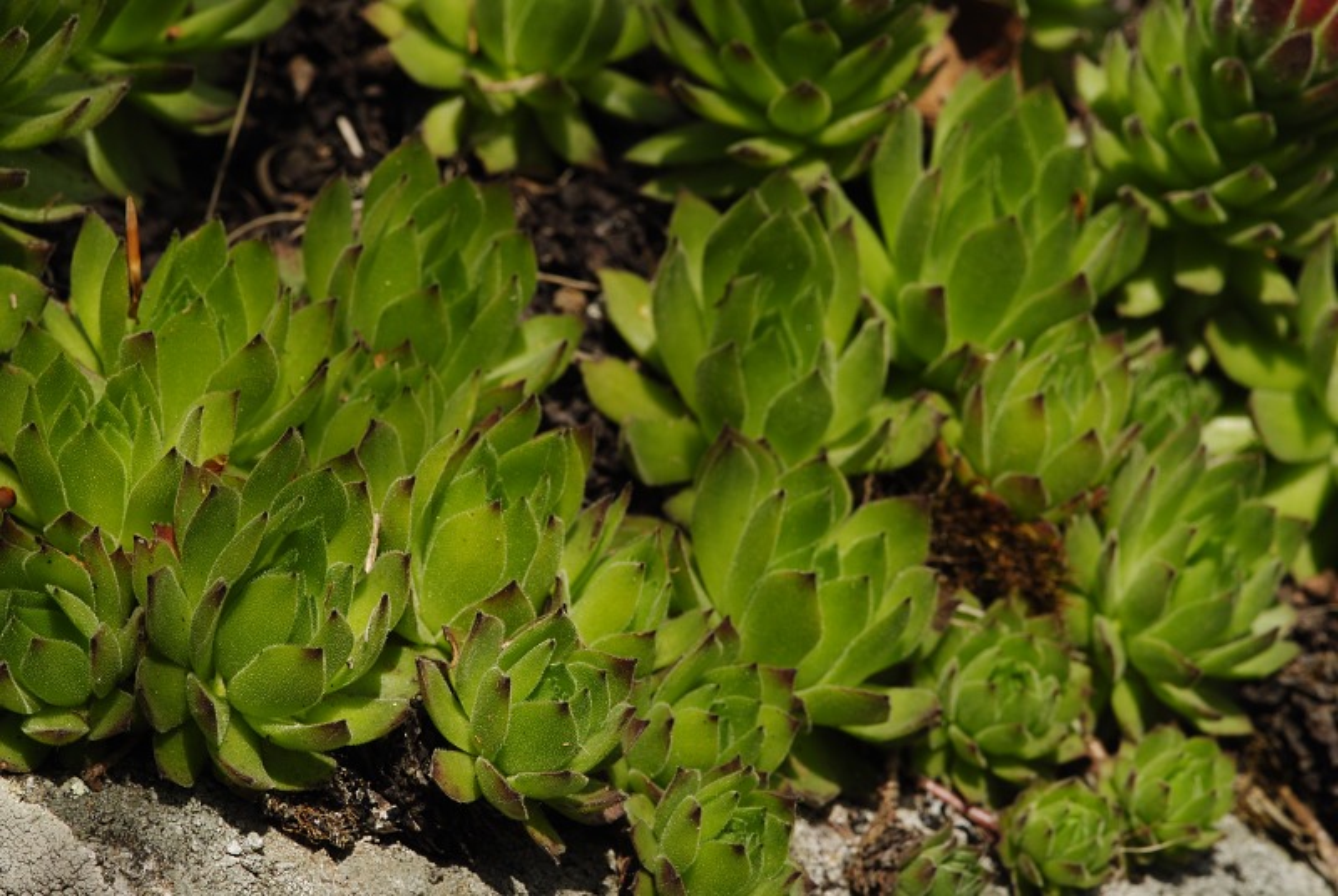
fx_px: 4746
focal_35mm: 128
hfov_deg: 16.0
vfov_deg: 10.8
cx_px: 669
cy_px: 448
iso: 100
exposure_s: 1/125
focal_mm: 85
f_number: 11
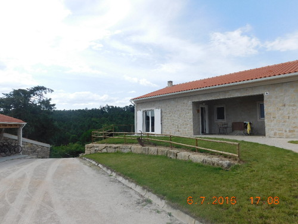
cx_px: 149
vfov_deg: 58.9
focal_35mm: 23
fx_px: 198
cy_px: 112
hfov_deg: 73.9
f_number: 6
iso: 125
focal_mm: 4
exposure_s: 1/400
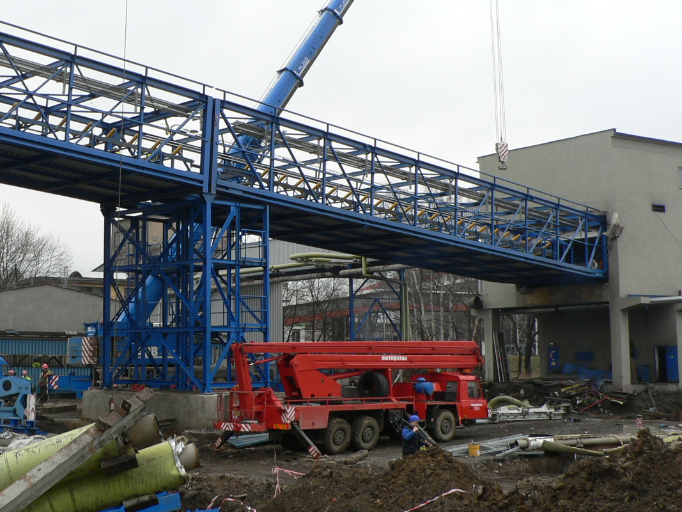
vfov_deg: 27.0
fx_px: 1064
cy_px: 196
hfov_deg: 34.8
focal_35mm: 54
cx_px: 176
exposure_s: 1/125
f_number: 4
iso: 80
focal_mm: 6
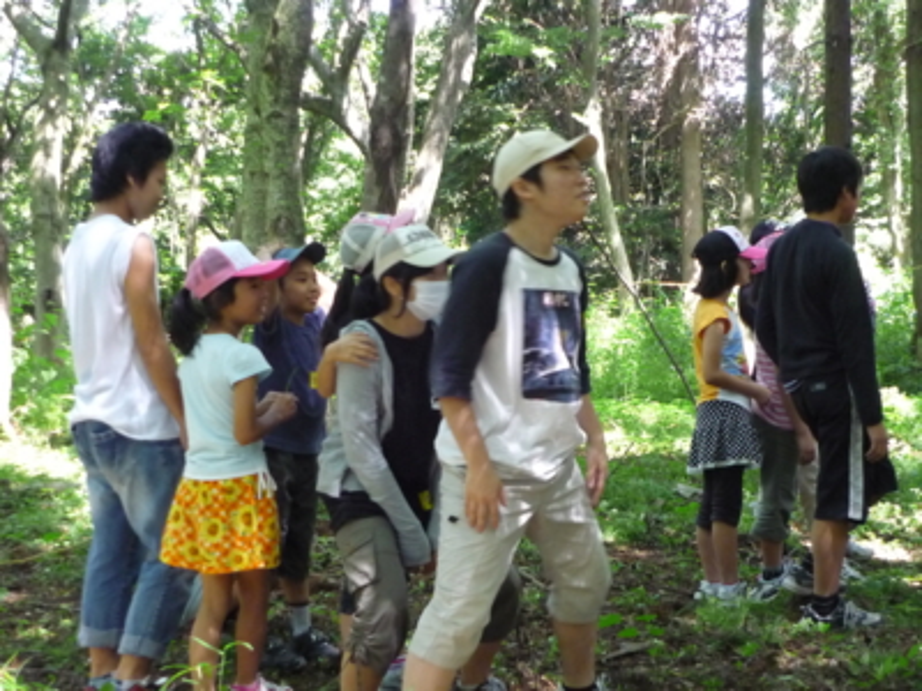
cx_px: 461
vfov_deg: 22.6
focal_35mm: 65
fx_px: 1731
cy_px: 346
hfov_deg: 29.8
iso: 400
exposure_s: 1/50
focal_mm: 8.4
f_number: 3.2
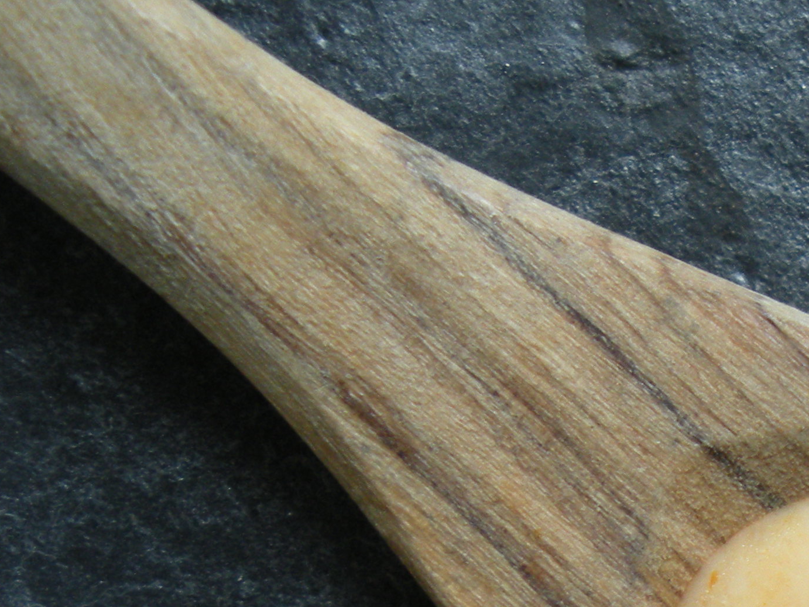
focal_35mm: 95
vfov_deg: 15.2
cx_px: 1003
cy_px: 659
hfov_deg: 19.3
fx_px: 2221
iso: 133
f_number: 3.5
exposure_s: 1/59.8
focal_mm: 6.3
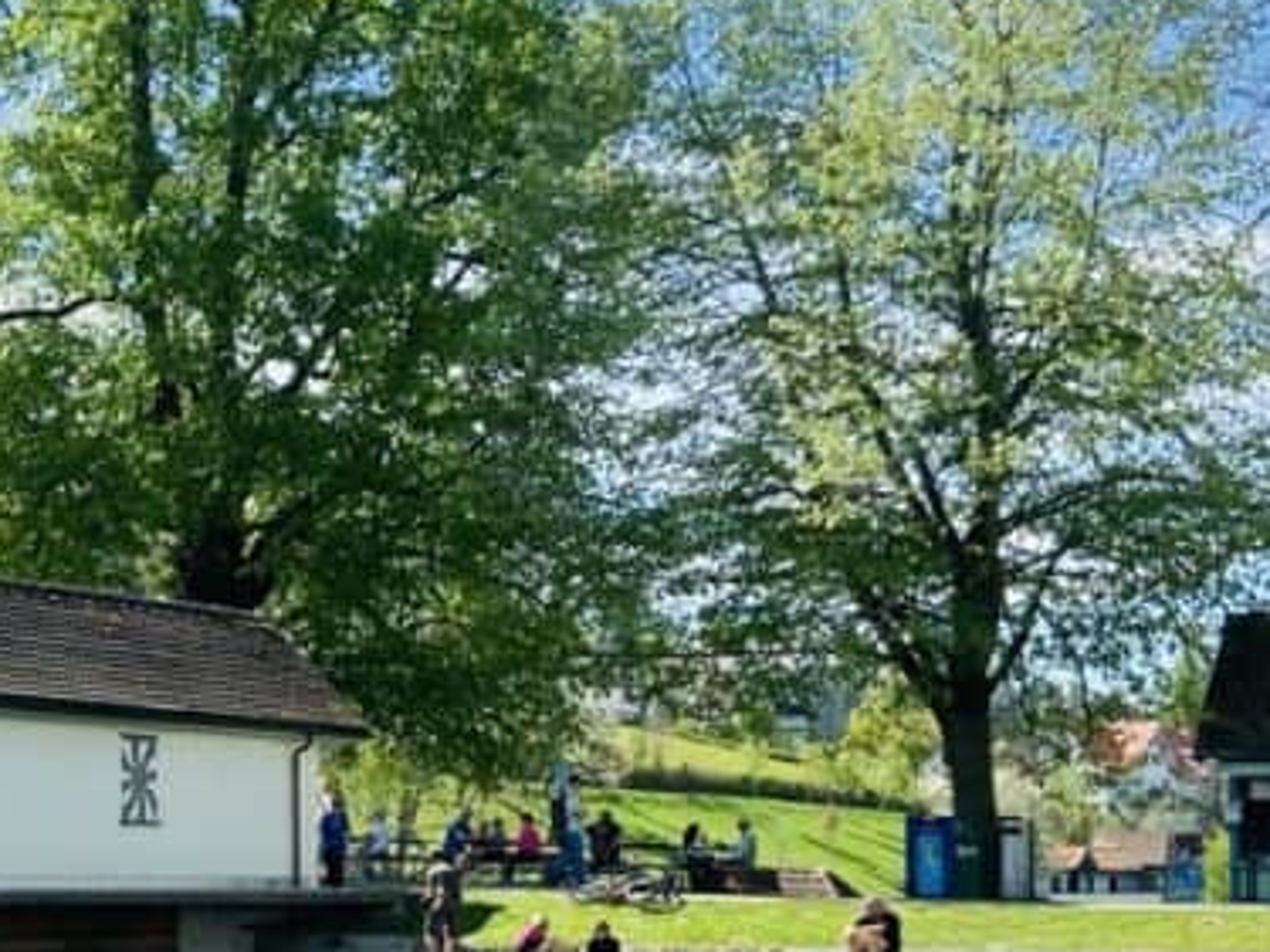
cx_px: 37
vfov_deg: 20.5
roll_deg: -0.7
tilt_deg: +1.3
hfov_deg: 26.2
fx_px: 2604
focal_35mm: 71
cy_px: 762
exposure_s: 1/1522
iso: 32
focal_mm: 4.25
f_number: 1.8
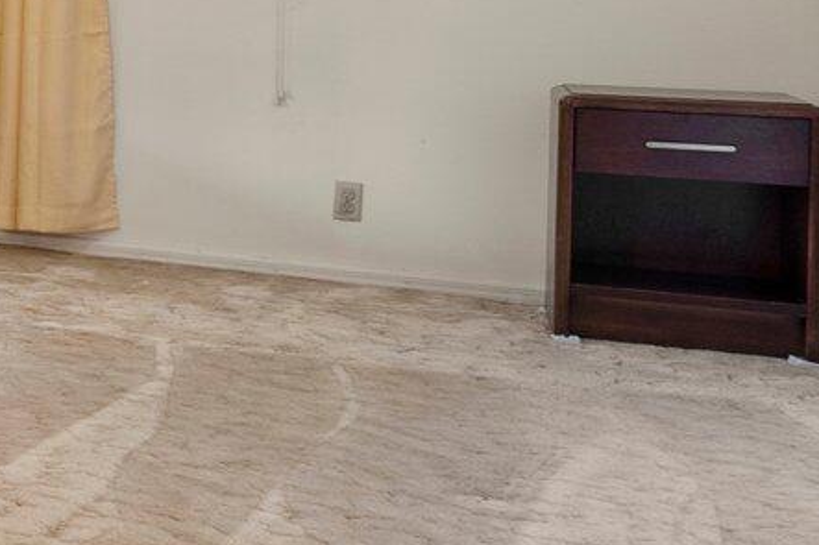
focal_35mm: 74
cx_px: -778
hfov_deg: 18.7
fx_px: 1683
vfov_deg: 17.5
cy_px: -112
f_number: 8
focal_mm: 16
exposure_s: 1/2
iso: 320
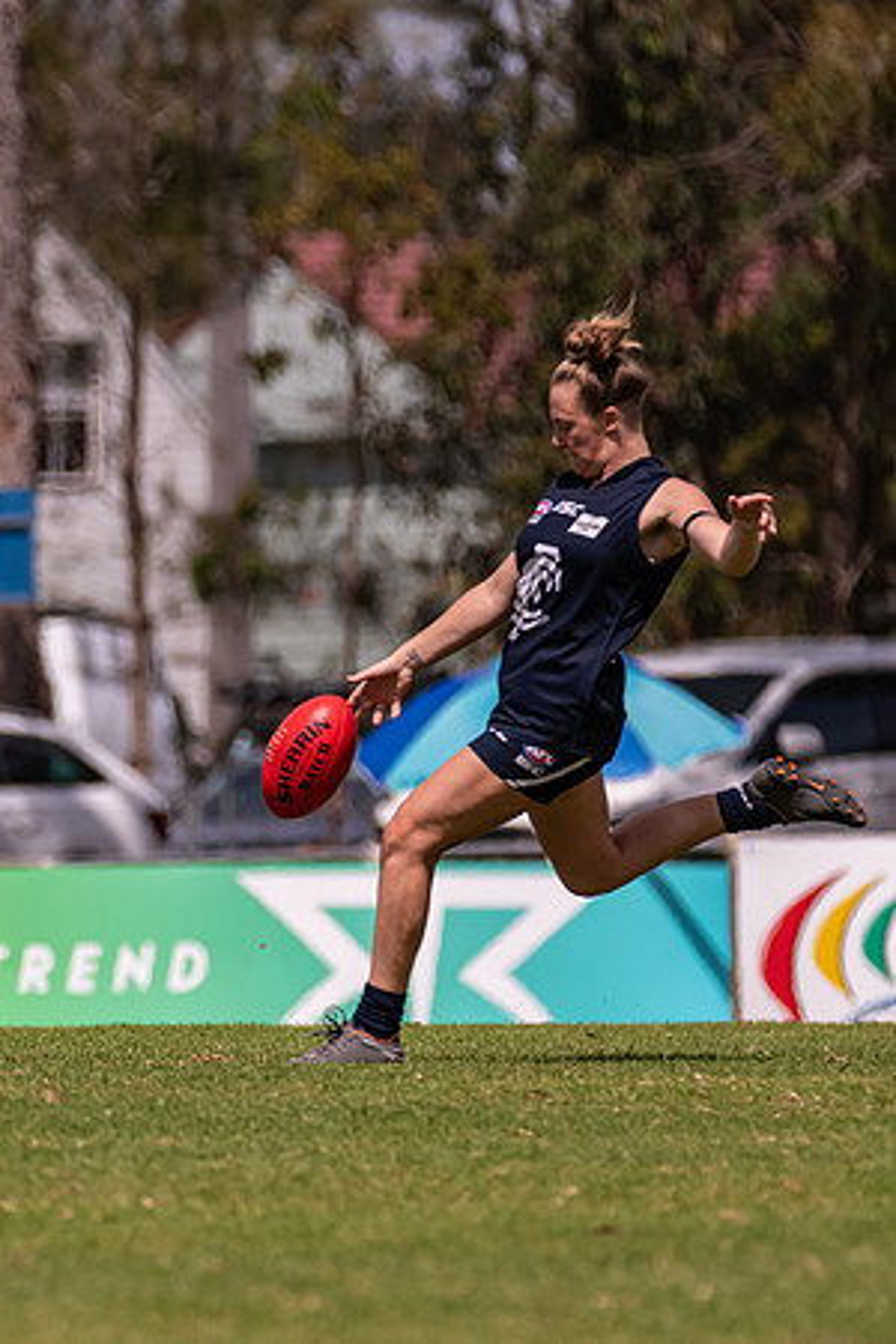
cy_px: 787
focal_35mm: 738
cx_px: -40
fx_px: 27562
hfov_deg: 1.9
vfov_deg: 2.8
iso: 800
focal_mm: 360
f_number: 6.3
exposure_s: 1/5000
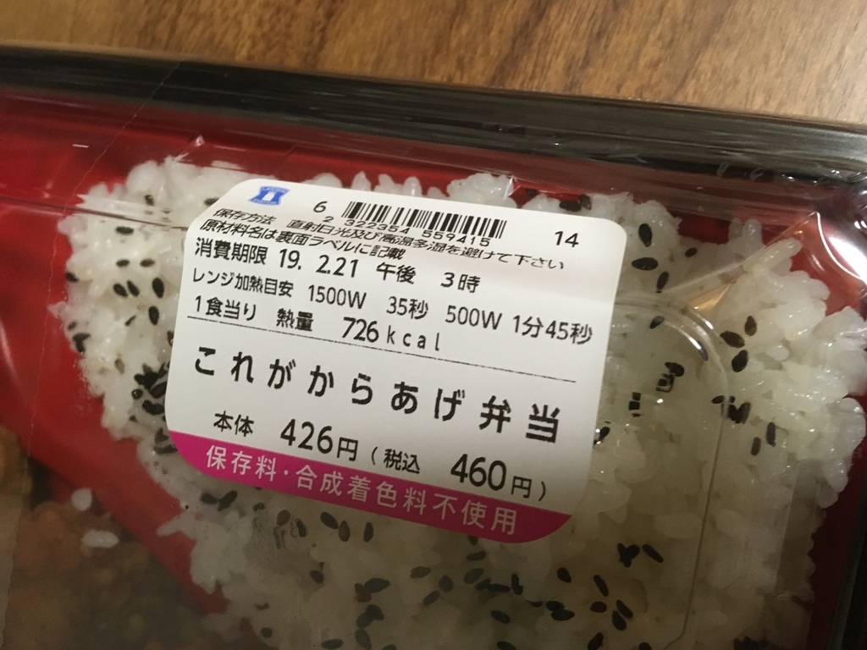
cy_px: 325
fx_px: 726
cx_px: 434
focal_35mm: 29
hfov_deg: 61.7
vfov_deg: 48.2
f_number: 2.2
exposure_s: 1/24
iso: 200
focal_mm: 4.15
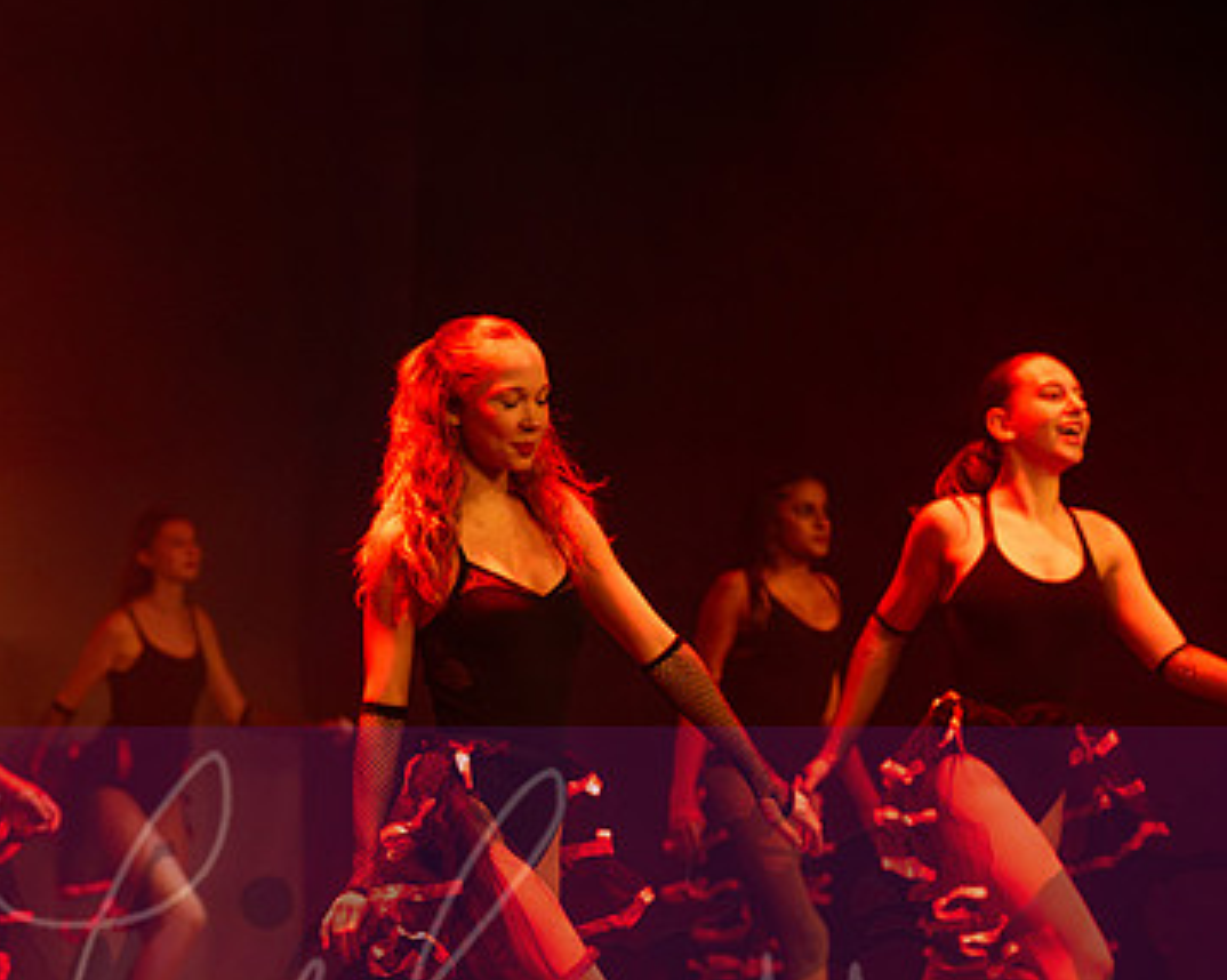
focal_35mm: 140
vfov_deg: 11.0
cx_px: 473
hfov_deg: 13.8
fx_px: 5081
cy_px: 689
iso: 5000
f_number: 3.5
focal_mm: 79
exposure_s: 1/250
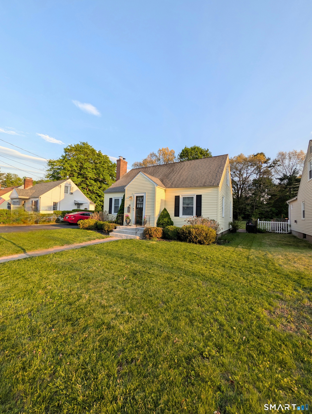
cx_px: 156
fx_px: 144
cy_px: 207
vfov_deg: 110.5
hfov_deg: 94.6
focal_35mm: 12
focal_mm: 2.02
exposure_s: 1/1111
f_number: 1.7
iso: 49
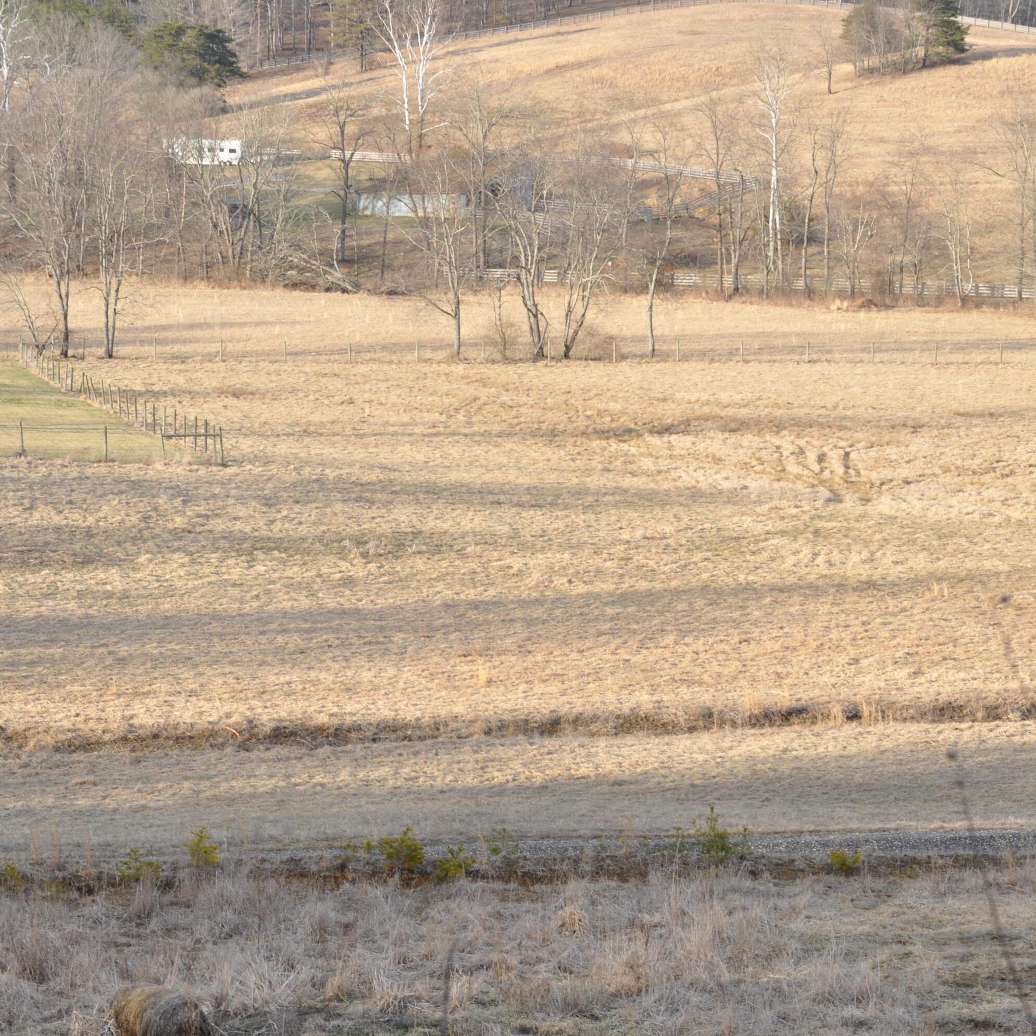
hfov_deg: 16.5
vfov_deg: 16.5
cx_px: 573
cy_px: 518
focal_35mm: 106
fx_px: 3577
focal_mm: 55
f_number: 8
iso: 200
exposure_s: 1/100
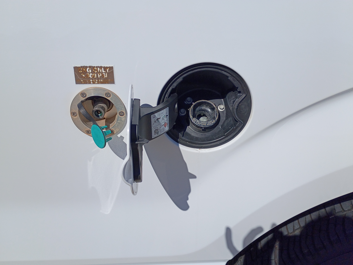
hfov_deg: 61.7
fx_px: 296
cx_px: 176
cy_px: 132
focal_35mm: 29
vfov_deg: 48.2
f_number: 1.8
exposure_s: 1/3460
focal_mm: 4.27
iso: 106
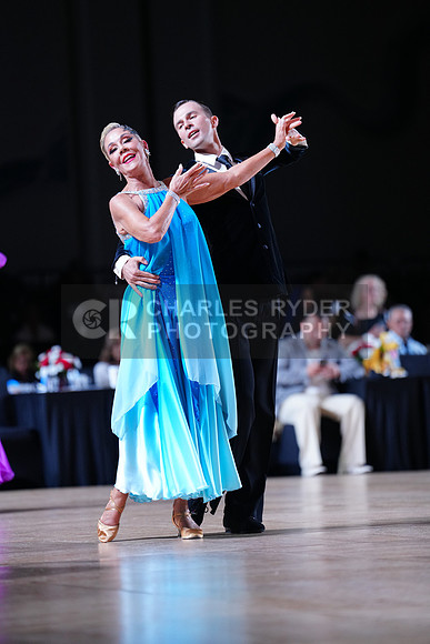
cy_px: 322
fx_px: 3581
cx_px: 215
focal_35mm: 200
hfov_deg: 6.9
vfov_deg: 10.3
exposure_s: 1/640
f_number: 2.8
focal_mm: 200
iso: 1250
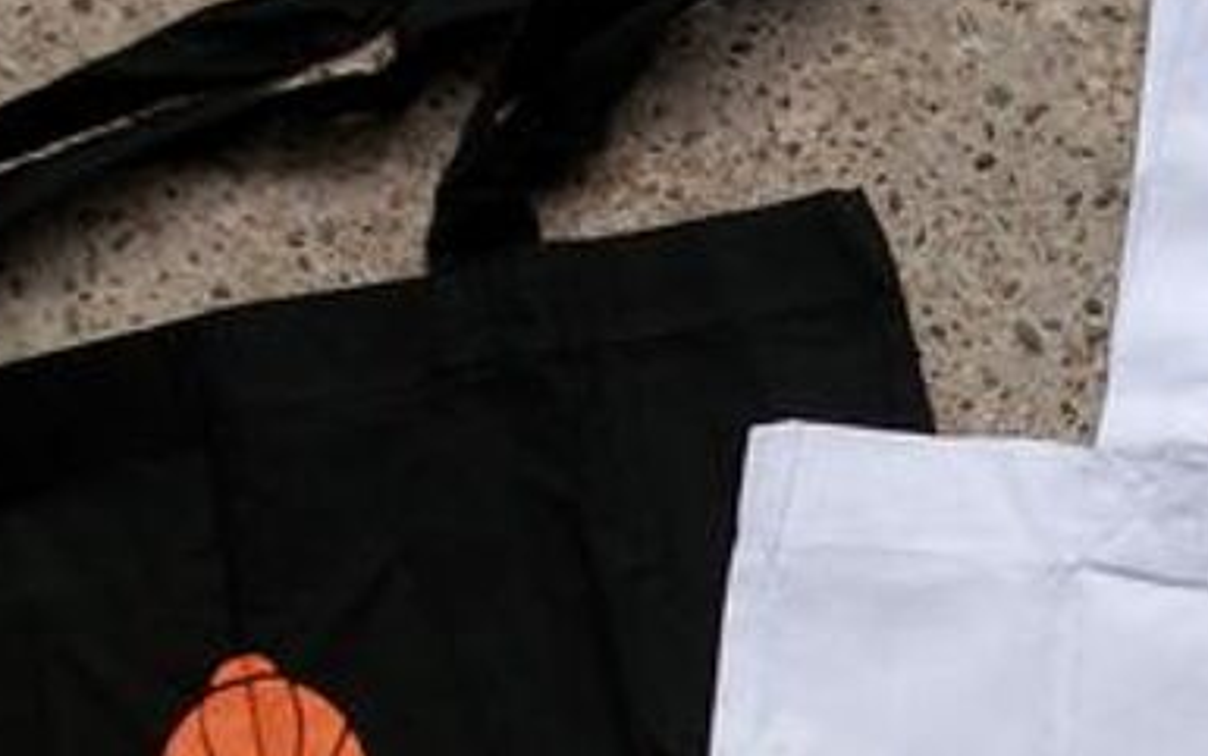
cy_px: 806
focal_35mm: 88
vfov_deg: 14.6
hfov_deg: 23.1
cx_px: 1020
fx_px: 2898
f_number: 2.9
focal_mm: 5.7
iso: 80
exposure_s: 1/342
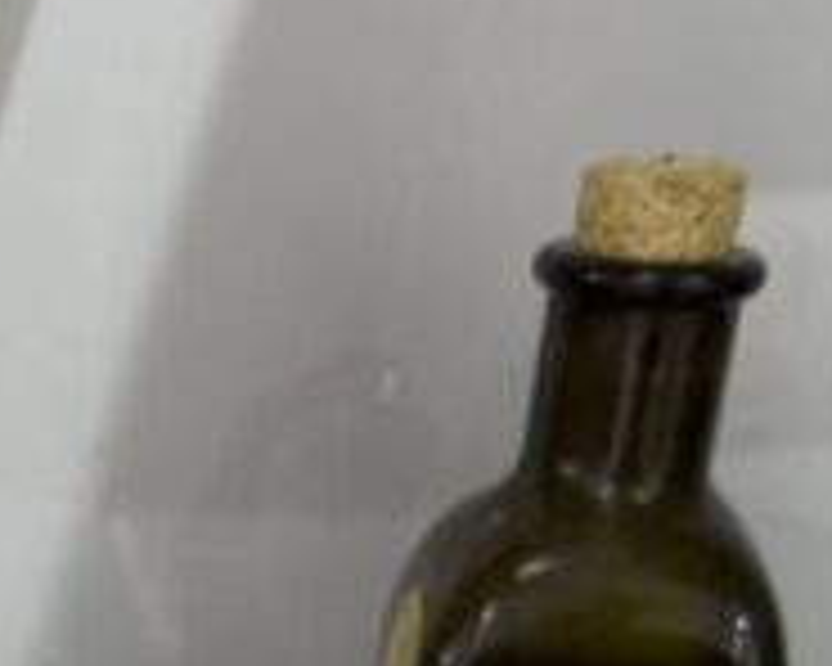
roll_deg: -0.8
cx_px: -436
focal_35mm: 130
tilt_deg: -35.1
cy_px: 1980
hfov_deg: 13.9
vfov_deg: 9.4
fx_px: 3201
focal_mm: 6.76
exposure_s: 1/100
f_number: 1.78
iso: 160
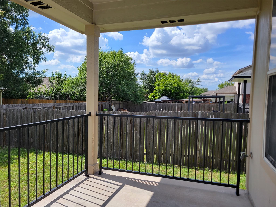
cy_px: 104
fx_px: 207
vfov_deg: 53.1
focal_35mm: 26
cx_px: 138
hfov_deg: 67.3
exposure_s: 1/1889
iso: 40
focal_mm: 5.4
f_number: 1.8
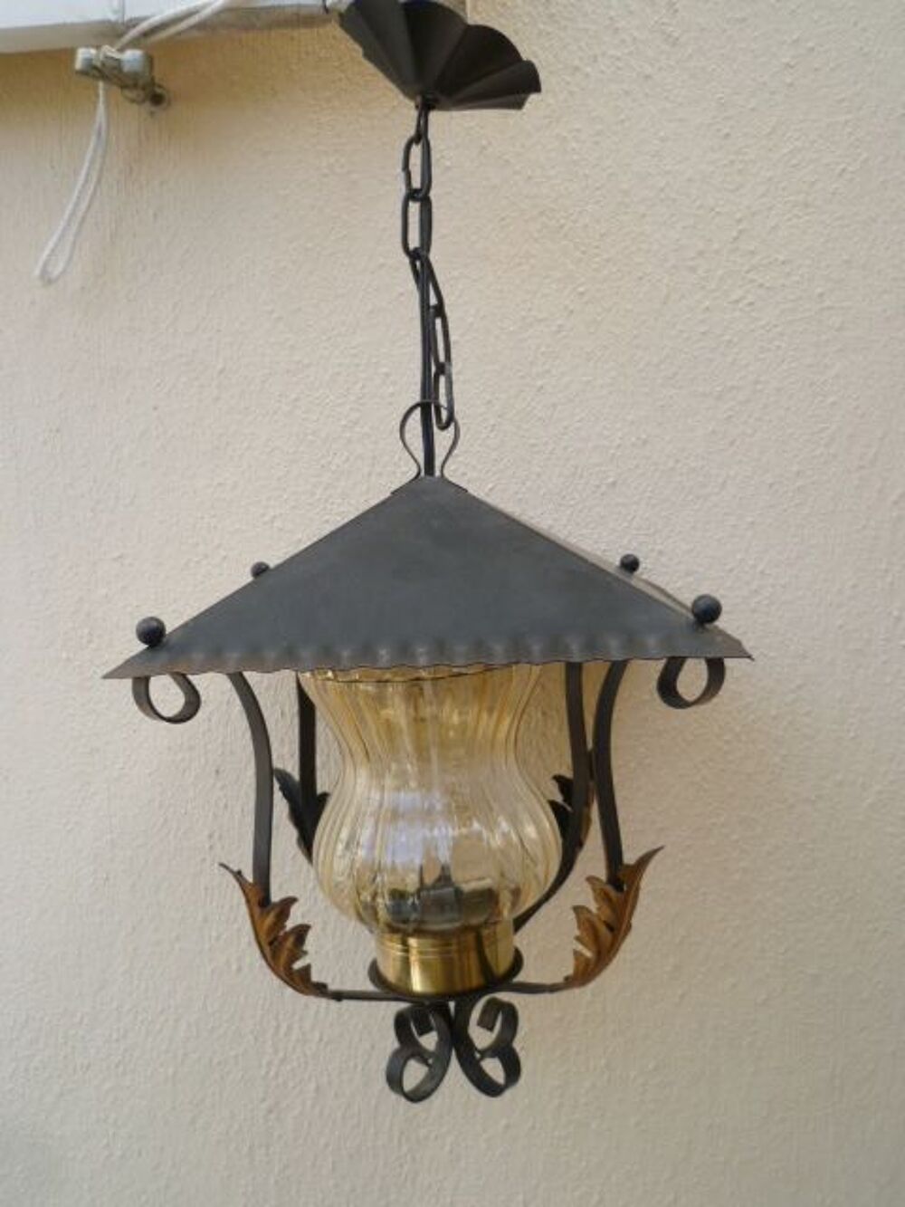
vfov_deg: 56.8
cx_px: 452
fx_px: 1115
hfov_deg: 44.2
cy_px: 604
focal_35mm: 32
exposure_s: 1/250
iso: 80
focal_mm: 5.7
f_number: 3
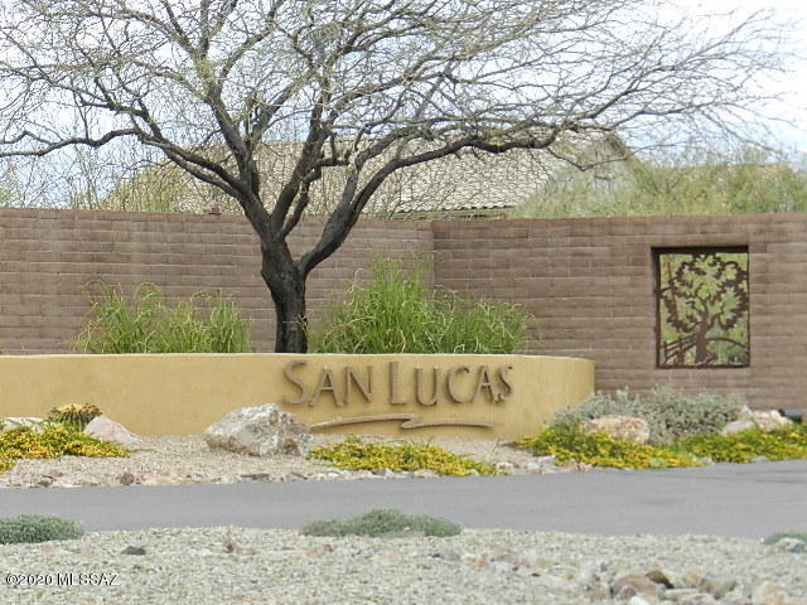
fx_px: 3380
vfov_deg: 10.2
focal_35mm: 145
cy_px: 302
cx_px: 404
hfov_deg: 13.6
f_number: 5.1
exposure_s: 1/200
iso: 160
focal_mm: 25.7
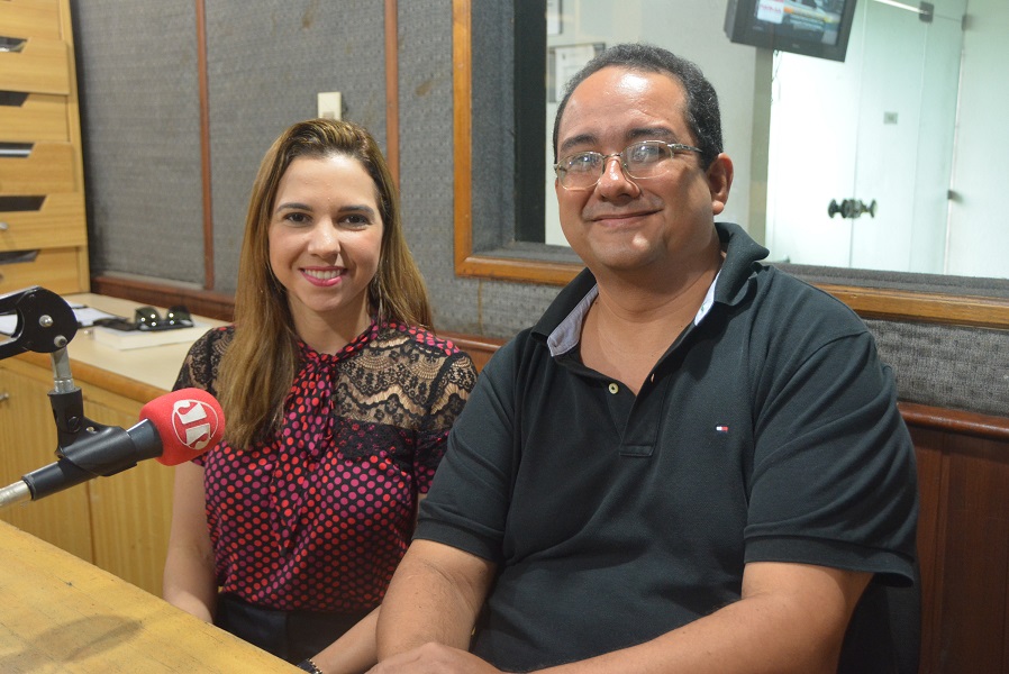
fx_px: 1010
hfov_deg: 53.1
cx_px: 504
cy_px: 337
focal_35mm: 36
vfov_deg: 36.9
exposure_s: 1/30
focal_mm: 24
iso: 2000
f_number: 3.8
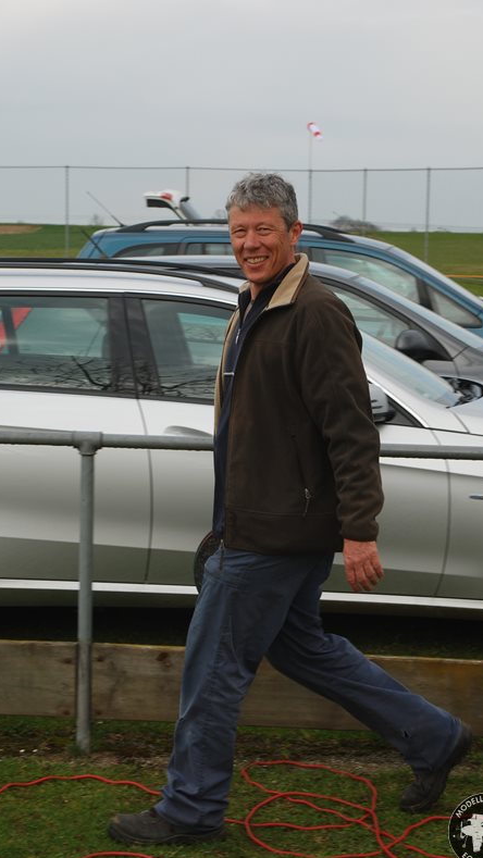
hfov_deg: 14.6
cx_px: 233
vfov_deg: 25.6
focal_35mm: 83
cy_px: 434
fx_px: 1889
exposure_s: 1/160
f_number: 6.3
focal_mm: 52
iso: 100
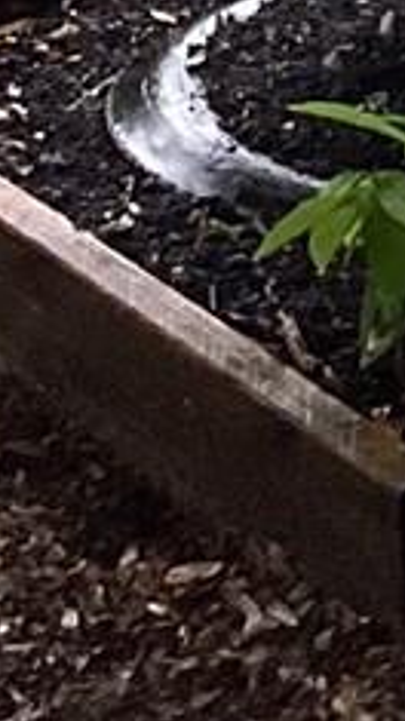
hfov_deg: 5.2
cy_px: -1089
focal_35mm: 230
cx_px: 749
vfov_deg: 8.5
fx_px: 4396
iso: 80
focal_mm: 3.3
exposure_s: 1/60
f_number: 2.4
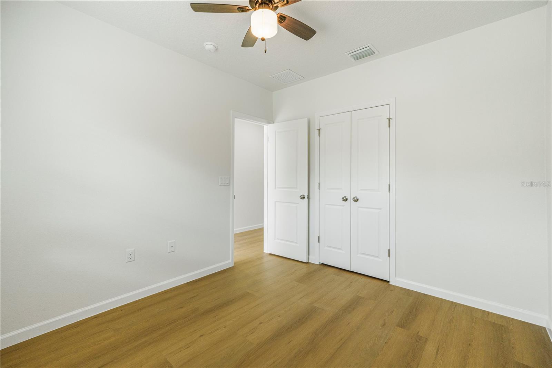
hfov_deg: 96.7
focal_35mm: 16
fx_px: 245
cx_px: 276
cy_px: 184
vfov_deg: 73.7
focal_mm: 16
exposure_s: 1/250
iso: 1250
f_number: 8
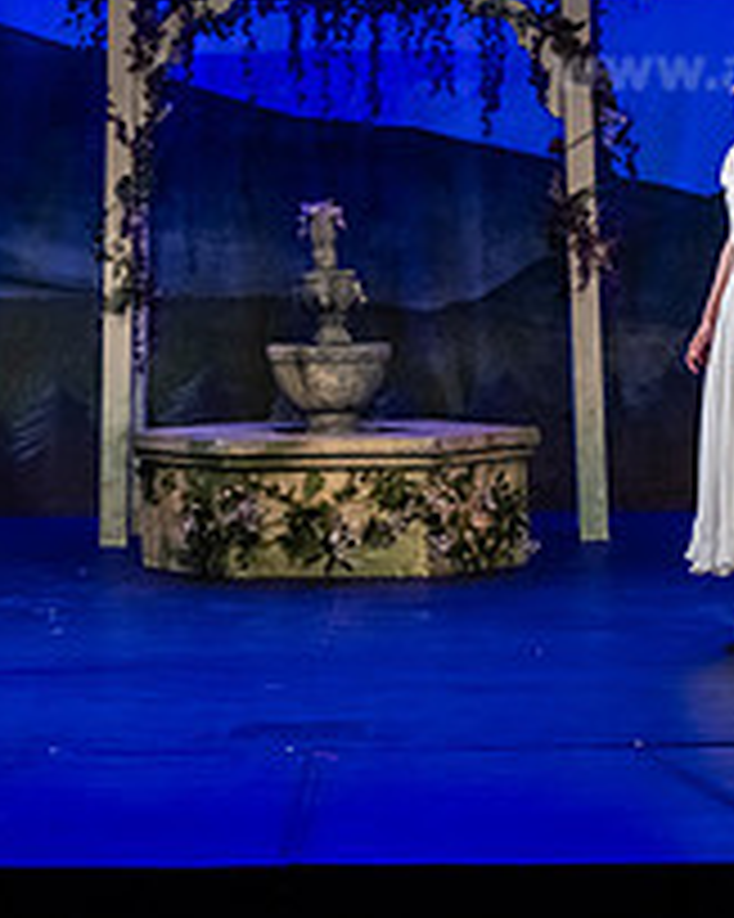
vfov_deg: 9.3
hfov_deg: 7.4
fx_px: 5652
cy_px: 164
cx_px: 347
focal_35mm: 208
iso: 4000
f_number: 3.2
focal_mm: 78
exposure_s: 1/200
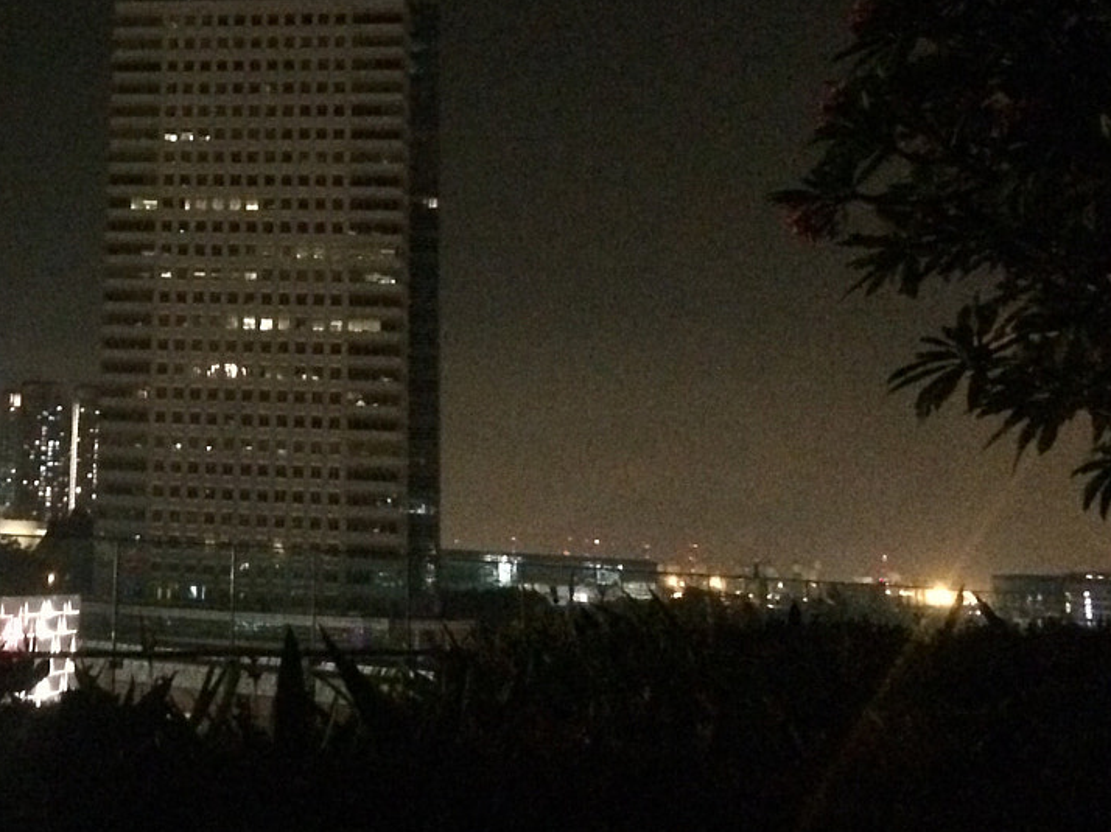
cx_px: 54
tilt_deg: +13.3
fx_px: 2085
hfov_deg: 28.4
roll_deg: -1.5
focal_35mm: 65
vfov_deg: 21.8
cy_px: 17
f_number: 2.2
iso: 2000
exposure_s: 1/17
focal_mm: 4.15
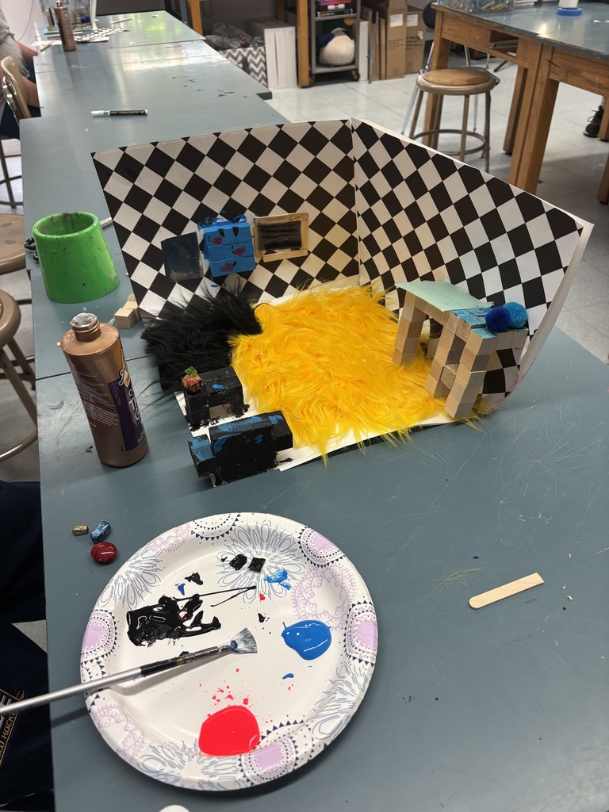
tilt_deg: -37.8
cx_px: 304
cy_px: 406
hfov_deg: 53.1
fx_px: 610
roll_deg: +0.7
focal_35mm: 26
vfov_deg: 67.3
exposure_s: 1/120
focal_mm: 5.96
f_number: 1.6
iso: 125
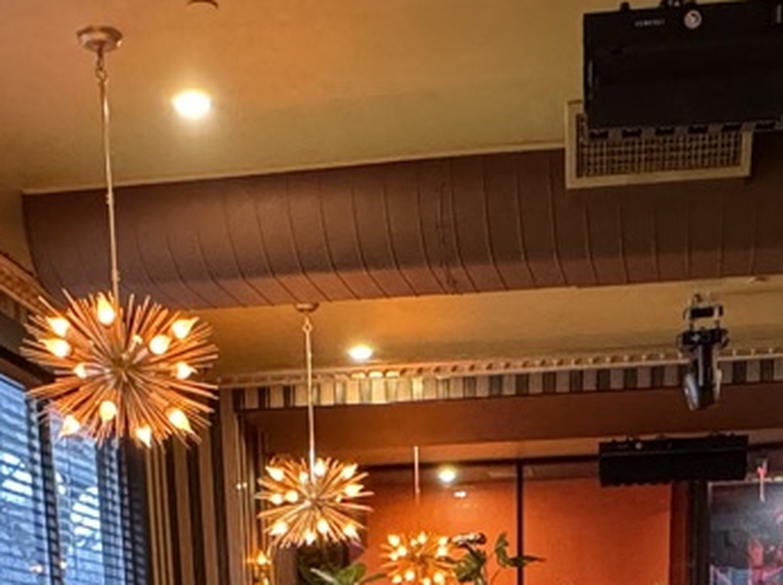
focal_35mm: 65
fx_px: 1469
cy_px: 1045
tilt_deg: -14.5
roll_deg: +1.3
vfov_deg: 18.0
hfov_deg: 29.8
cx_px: 402
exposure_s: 1/60
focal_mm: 2.22
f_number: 2.2
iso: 800
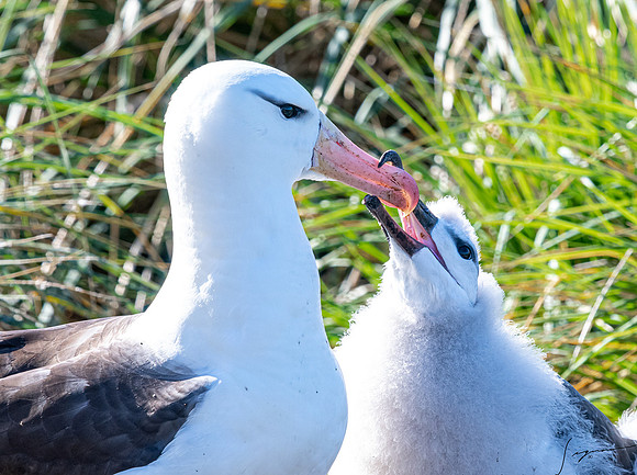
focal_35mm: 606
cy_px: 247
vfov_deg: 2.4
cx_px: 390
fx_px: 11141
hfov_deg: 3.3
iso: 800
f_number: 8
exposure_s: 1/640
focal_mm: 300
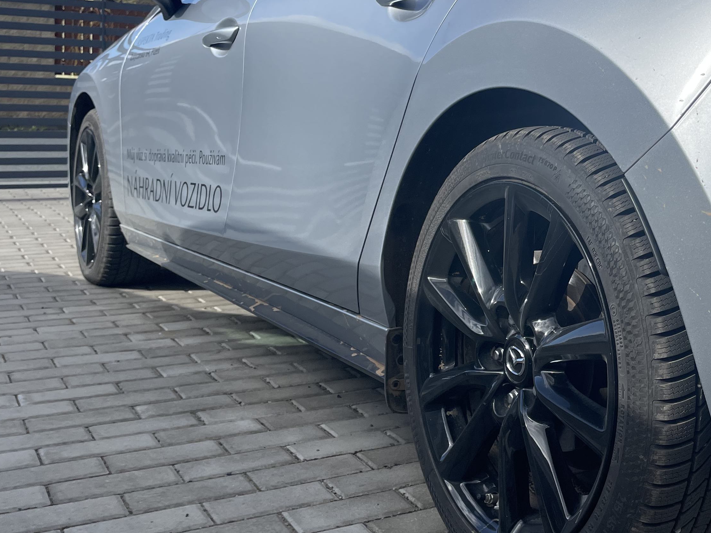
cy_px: 178
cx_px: 578
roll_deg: -3.3
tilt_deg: -5.9
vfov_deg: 30.7
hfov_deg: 38.8
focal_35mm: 47
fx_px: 965
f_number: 1.6
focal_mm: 4.2
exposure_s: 1/4132
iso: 32
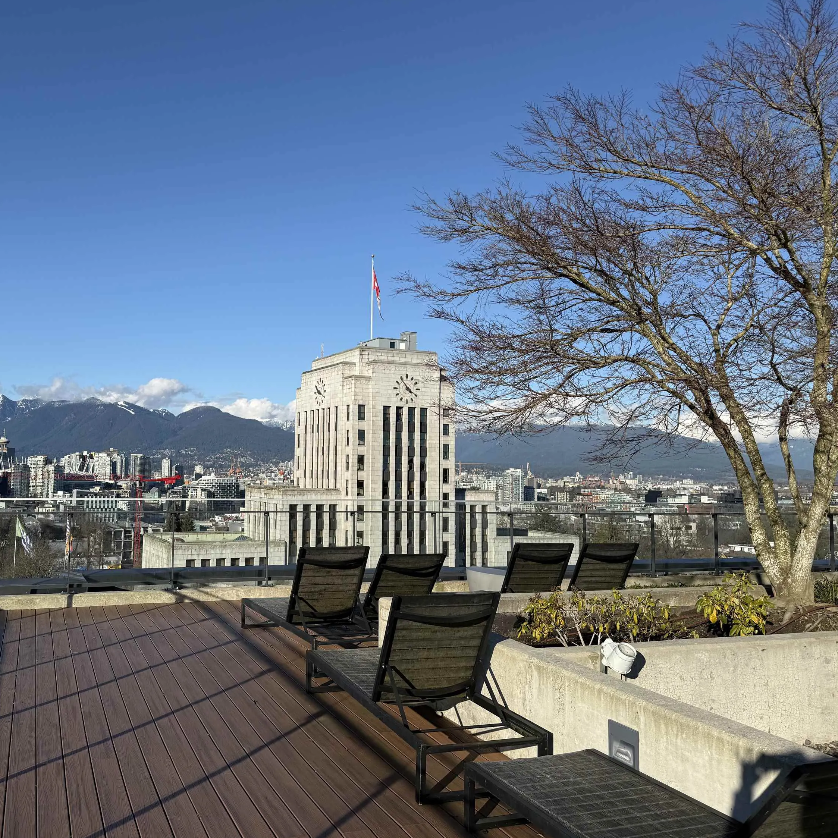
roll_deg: -1.0
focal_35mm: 29
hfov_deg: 55.0
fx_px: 794
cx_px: 312
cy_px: 423
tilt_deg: +3.1
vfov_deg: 55.6
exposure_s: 1/6173
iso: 80
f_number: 1.78
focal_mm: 6.76
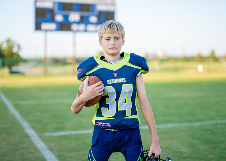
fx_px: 393
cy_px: 68
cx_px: 117
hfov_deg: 32.1
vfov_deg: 23.2
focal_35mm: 61
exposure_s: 1/2000
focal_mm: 50
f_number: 1.2
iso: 160
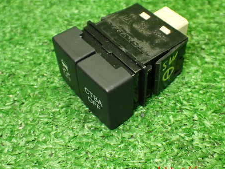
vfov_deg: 30.2
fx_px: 312
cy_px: 66
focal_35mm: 48
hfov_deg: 39.6
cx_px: 122
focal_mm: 6.37
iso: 800
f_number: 2.5
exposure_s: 1/125
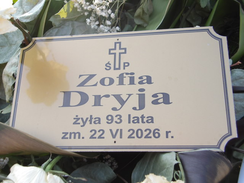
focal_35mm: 42
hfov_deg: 44.8
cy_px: 92
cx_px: 122
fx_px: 296
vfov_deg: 34.3
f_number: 3.7
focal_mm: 7.6
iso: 100
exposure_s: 1/132
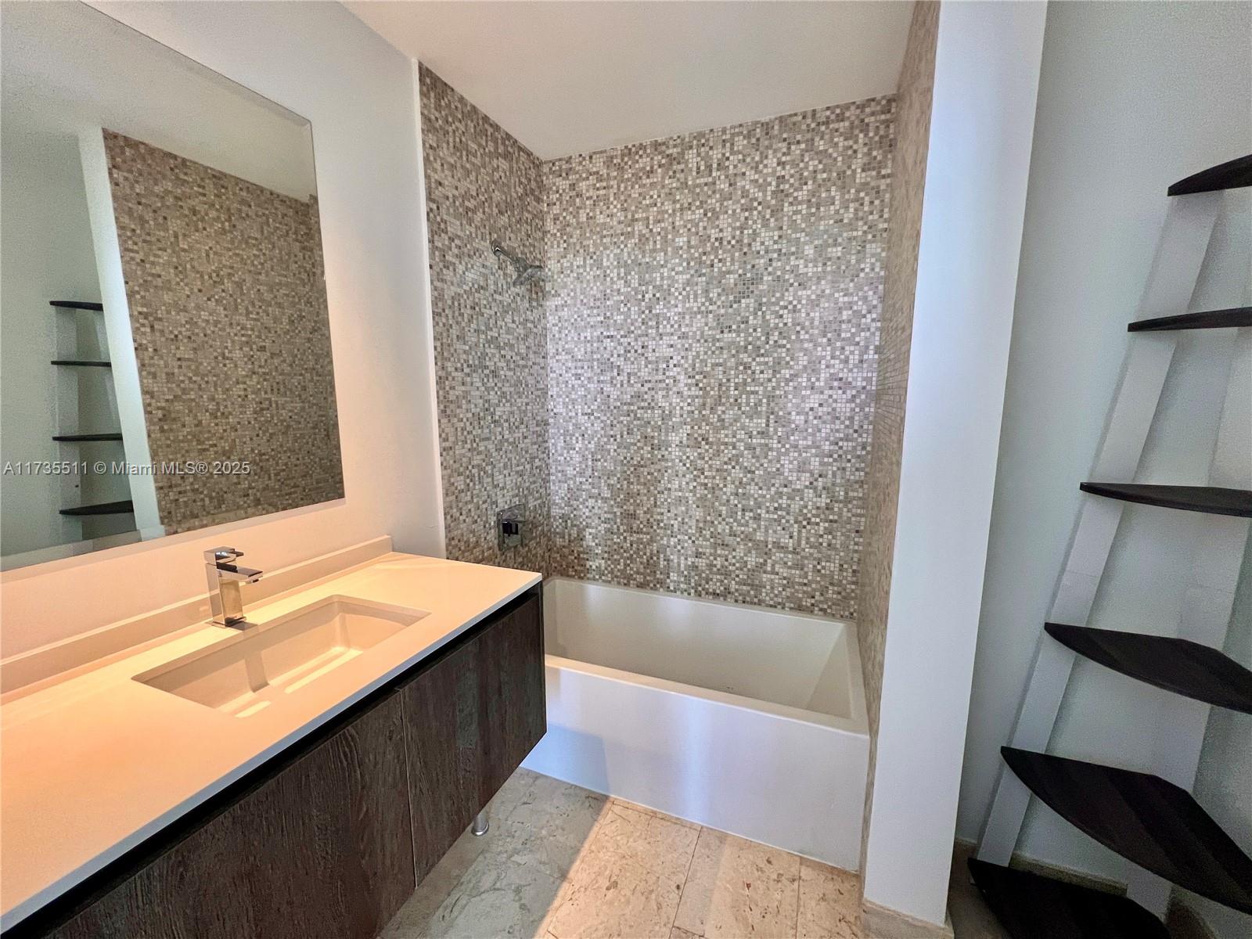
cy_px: 470
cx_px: 626
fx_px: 470
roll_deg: -0.2
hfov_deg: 106.2
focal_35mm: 13
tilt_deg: -9.0
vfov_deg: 89.9
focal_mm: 1.57
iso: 160
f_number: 1.8
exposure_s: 1/60
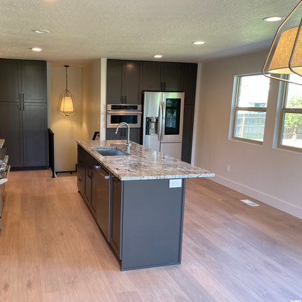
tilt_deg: -9.9
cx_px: 107
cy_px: 152
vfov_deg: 52.5
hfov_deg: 51.8
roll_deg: -0.4
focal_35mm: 31
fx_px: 306
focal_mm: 4.2
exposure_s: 1/120
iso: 125
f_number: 1.6
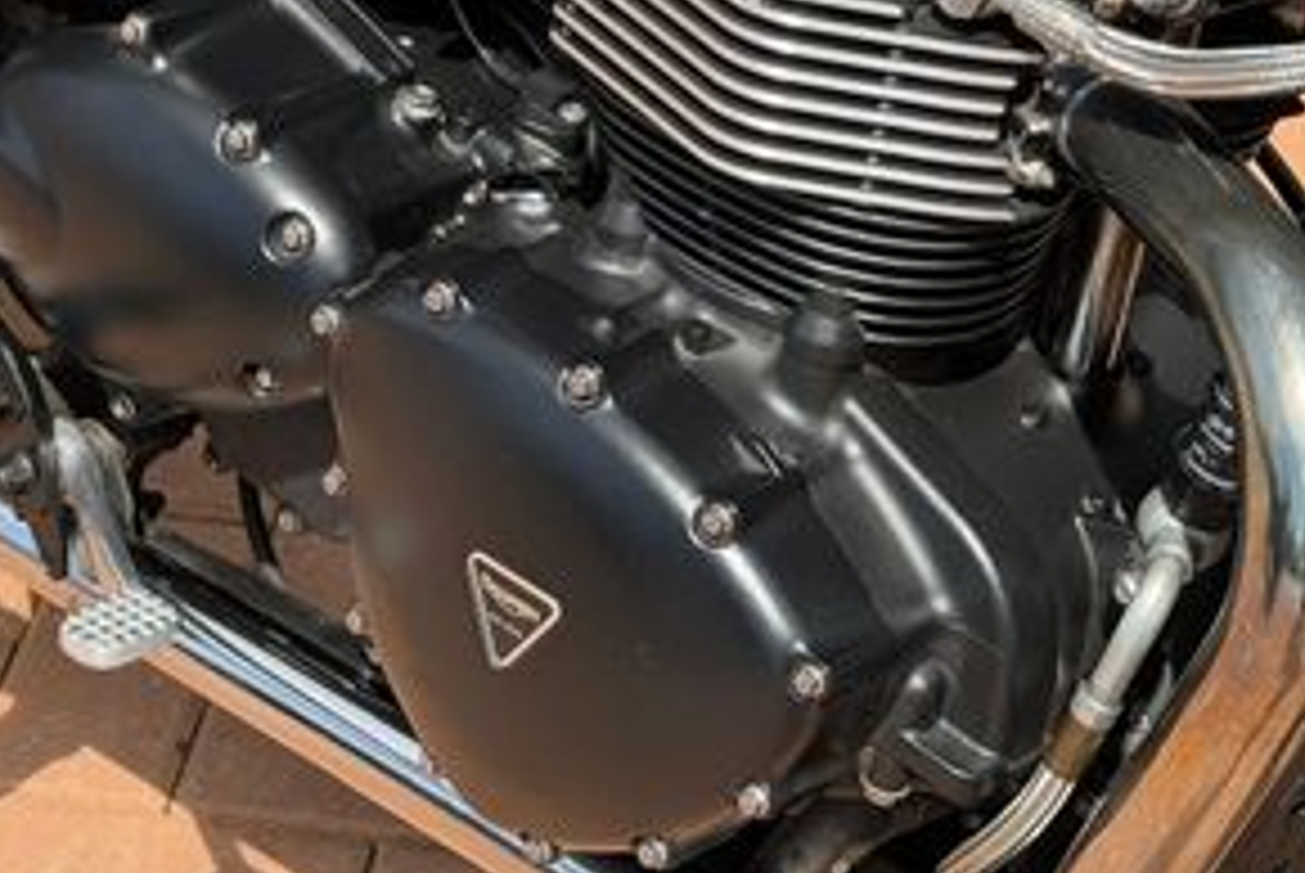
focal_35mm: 110
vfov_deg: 12.4
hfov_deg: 18.5
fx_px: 3991
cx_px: 356
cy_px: 63
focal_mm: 6.76
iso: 64
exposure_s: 1/2088
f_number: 1.78
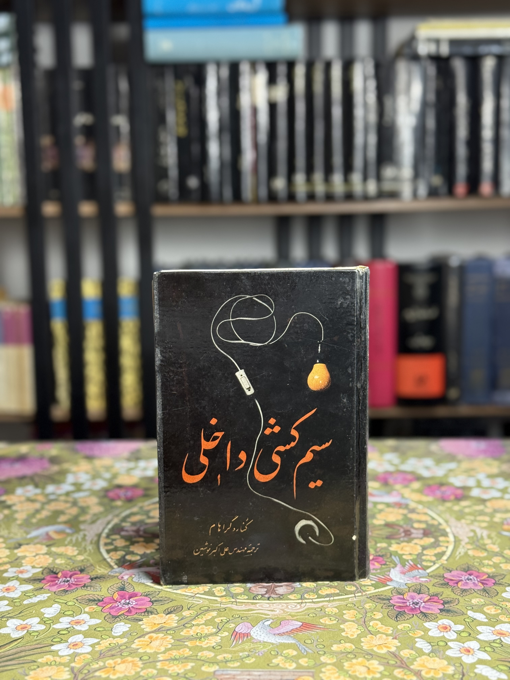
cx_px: 255
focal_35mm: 48
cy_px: 340
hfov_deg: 30.3
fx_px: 943
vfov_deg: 39.7
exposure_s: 1/100
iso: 250
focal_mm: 6.76
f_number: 1.78
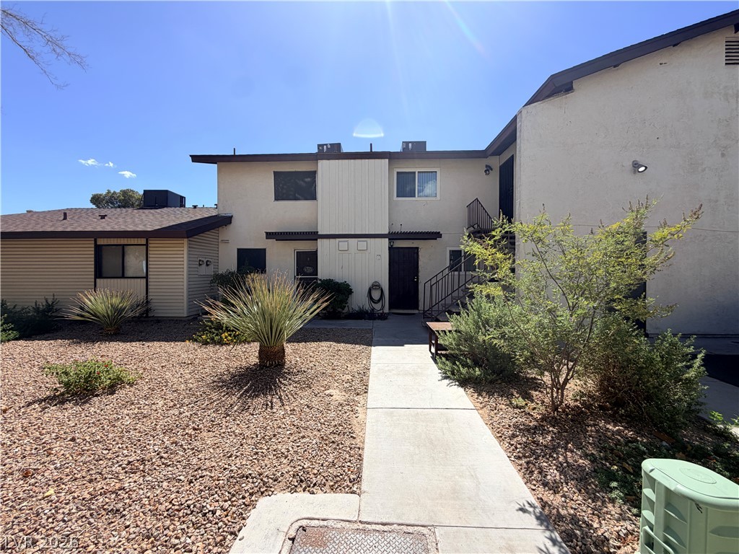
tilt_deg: -1.4
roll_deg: +0.6
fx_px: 299
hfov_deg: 102.1
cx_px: 370
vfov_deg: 85.7
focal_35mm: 14
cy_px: 277
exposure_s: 1/841
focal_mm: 2.22
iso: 20
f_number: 2.2
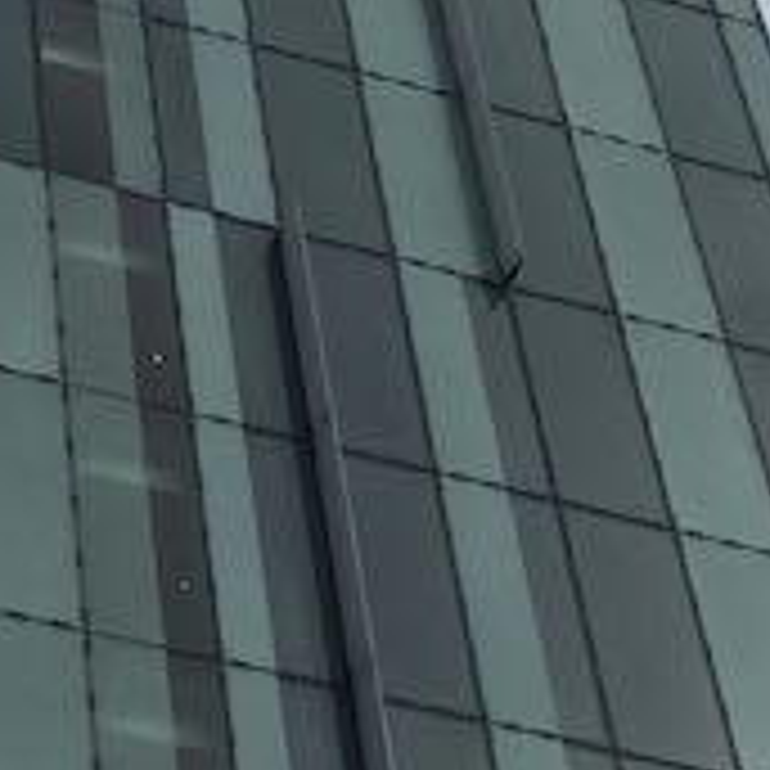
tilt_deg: +55.5
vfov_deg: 12.2
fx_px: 3523
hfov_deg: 12.3
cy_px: -178
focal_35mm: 140
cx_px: -23
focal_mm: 4.15
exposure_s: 1/2475
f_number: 2.2
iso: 32
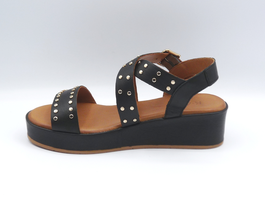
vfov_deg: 28.6
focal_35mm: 51
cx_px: 132
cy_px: 100
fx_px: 390
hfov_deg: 37.5
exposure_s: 1/200
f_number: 4
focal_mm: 5.1
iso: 100
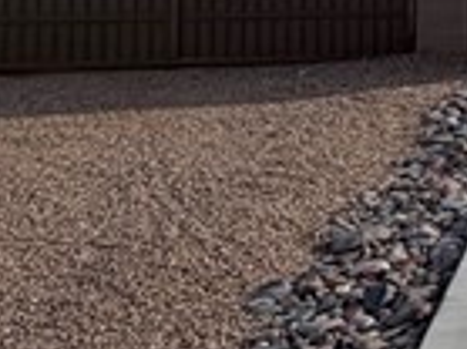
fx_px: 1388
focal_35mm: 103
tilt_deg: +2.7
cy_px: -111
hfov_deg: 13.5
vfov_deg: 13.8
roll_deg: +1.0
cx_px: 1139
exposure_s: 1/799
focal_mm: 2.22
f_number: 2.2
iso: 20
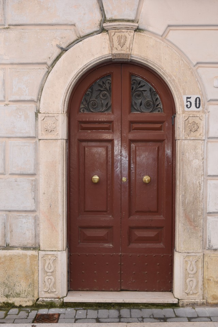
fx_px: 463
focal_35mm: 51
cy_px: 164
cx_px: 109
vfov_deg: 38.9
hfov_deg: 26.5
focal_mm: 34
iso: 100
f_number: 5.6
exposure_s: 1/125
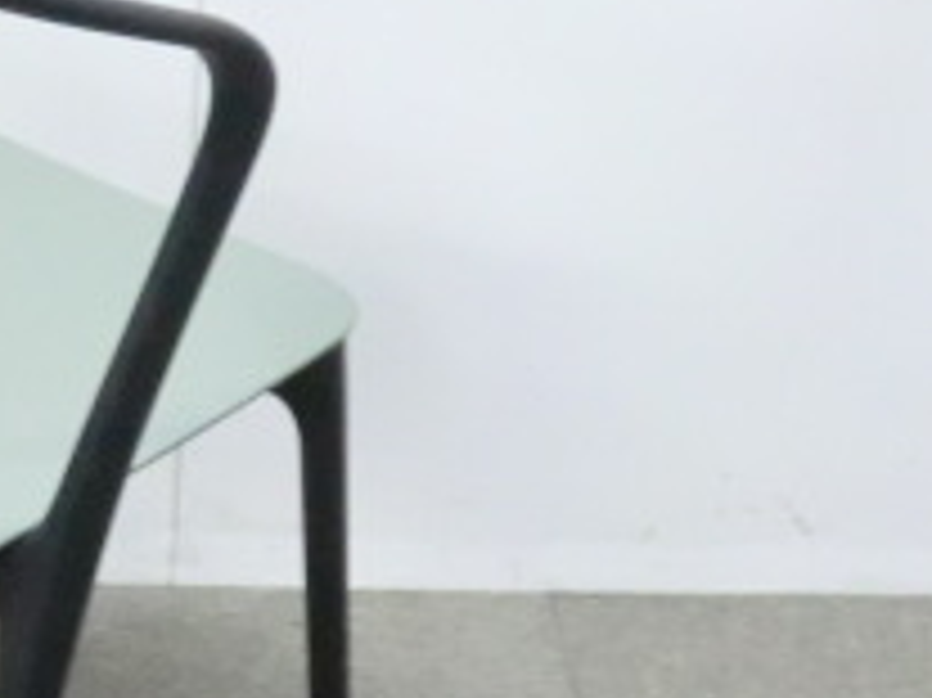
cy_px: 401
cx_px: -158
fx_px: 3740
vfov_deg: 10.7
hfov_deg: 13.8
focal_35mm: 139
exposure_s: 1/20
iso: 800
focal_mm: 8.2
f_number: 4.3
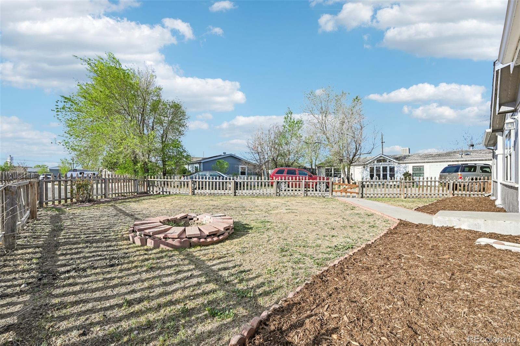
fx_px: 202
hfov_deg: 104.3
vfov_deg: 81.2
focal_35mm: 14
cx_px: 260
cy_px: 173
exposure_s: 1/50
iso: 64
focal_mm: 14
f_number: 11
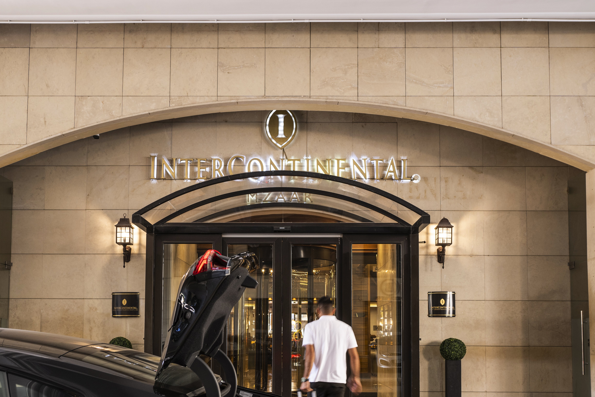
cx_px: 292
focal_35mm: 39
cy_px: 298
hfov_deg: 49.5
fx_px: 645
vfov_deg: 33.5
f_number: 5
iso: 200
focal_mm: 22
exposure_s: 1/10
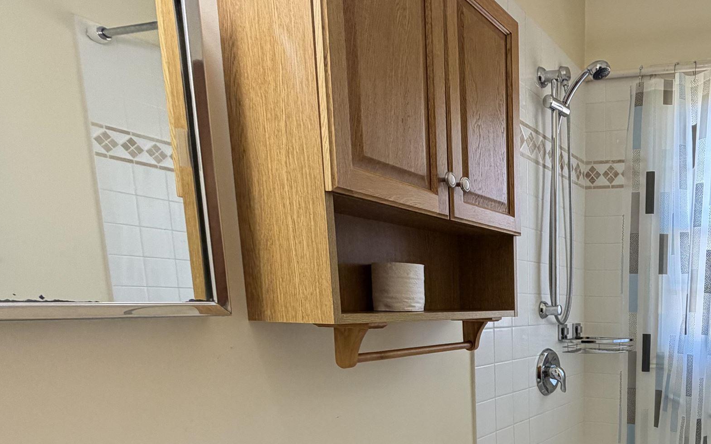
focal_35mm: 29
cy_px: 397
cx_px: 652
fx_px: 562
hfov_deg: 55.2
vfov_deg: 40.1
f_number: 2.2
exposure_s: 1/121
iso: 200
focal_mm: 2.22
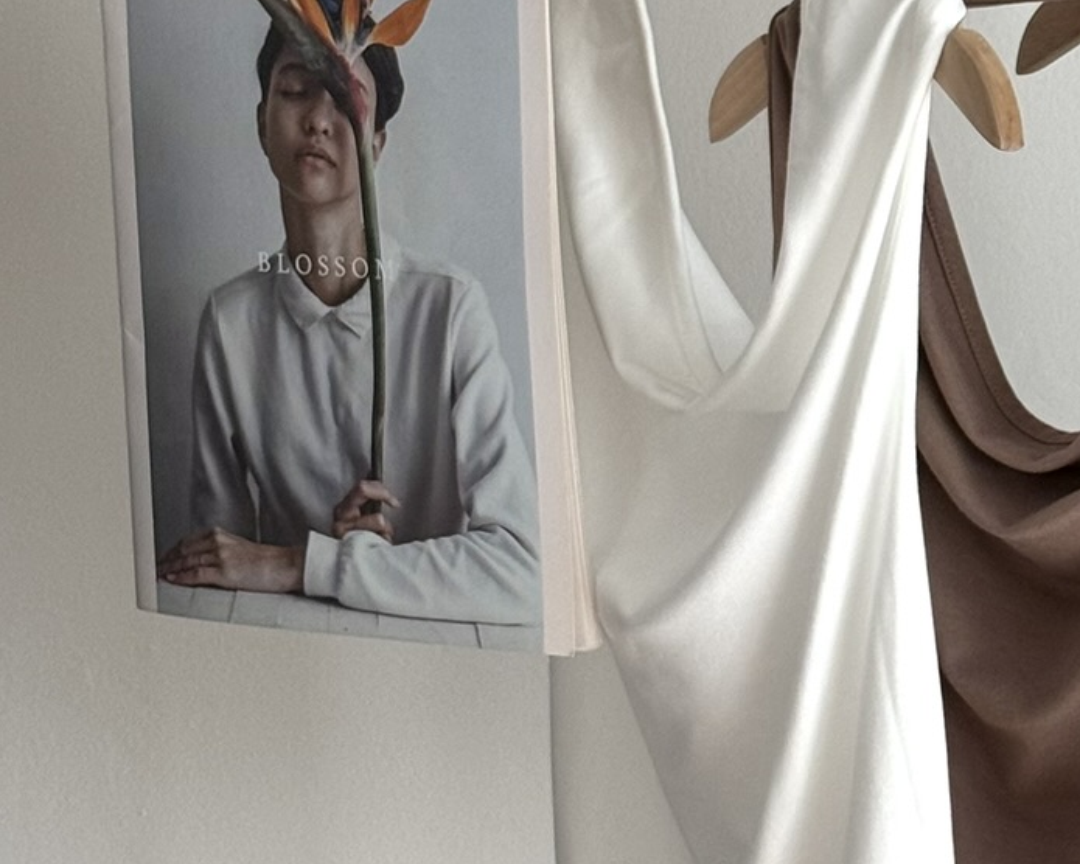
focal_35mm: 138
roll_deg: -1.0
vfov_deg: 11.1
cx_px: 1169
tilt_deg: -5.0
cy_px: 123
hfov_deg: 13.7
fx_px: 4411
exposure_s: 1/60
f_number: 1.78
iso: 100
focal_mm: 6.76
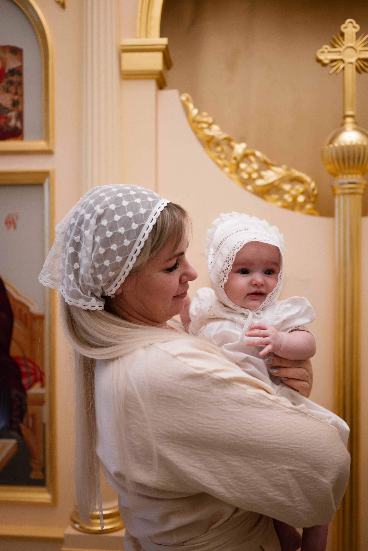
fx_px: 536
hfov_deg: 37.9
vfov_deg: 54.4
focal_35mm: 35
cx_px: 184
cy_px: 276
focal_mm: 35
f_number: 1.8
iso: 640
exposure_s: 1/250
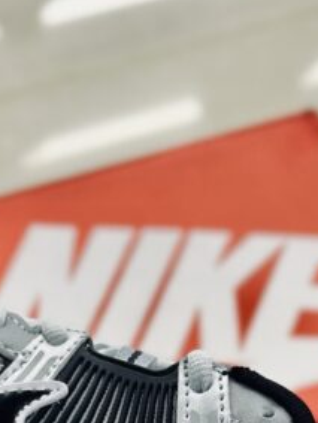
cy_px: 608
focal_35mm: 158
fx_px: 1931
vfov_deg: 12.0
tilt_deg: -57.3
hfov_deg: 9.4
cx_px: 69
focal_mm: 6.86
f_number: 1.78
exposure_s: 1/122
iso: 80
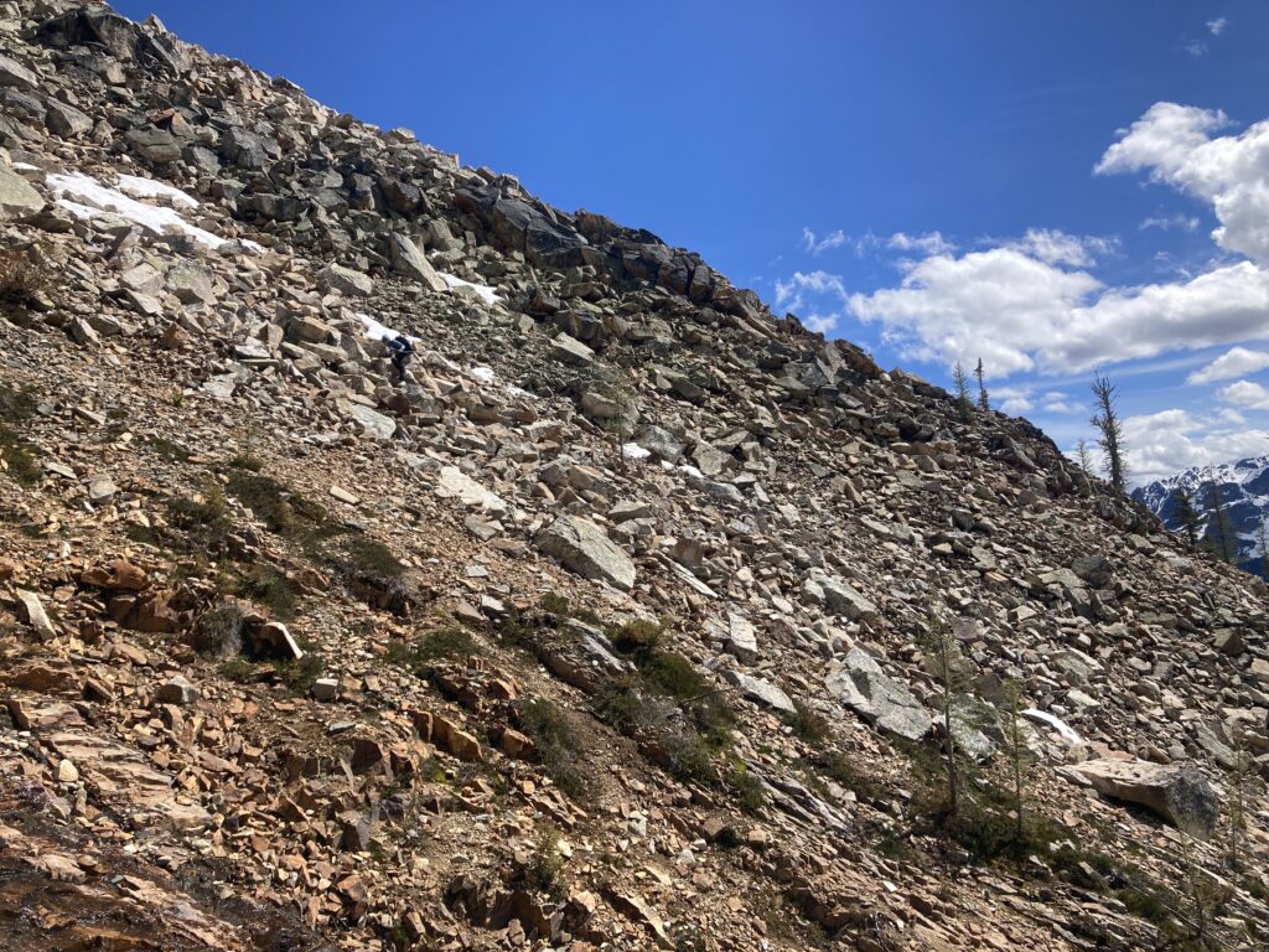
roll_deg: +3.9
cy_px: 476
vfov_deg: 49.7
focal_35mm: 28
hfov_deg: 63.4
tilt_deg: +6.4
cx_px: 634
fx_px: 1026
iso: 20
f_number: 1.8
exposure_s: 1/2183
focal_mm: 3.99
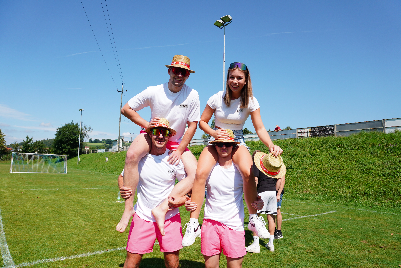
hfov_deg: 73.7
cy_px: 134
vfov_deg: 53.1
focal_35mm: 24
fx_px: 267
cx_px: 200
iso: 100
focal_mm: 16
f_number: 5.6
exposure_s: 1/640
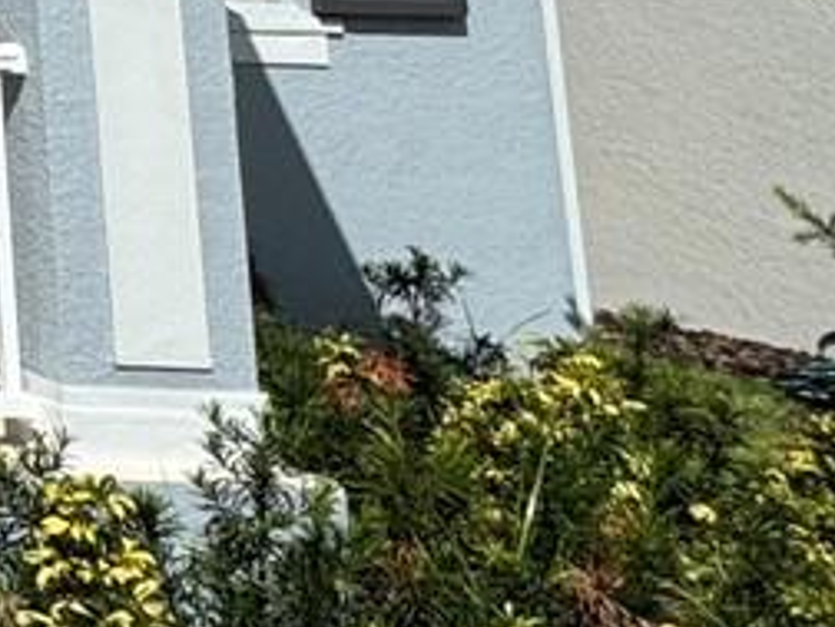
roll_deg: -2.0
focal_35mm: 89
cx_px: -1282
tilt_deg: +9.7
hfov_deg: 13.8
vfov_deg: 14.8
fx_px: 2147
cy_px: -445
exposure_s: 1/3906
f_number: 2.2
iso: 40
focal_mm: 2.22
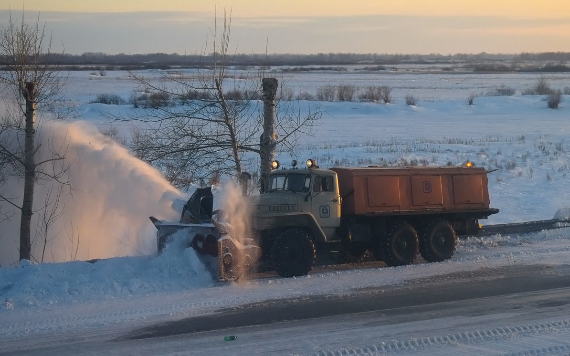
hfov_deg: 24.5
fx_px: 1313
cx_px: 284
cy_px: 179
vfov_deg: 15.4
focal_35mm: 85
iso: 400
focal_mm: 55
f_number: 5.6
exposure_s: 1/800
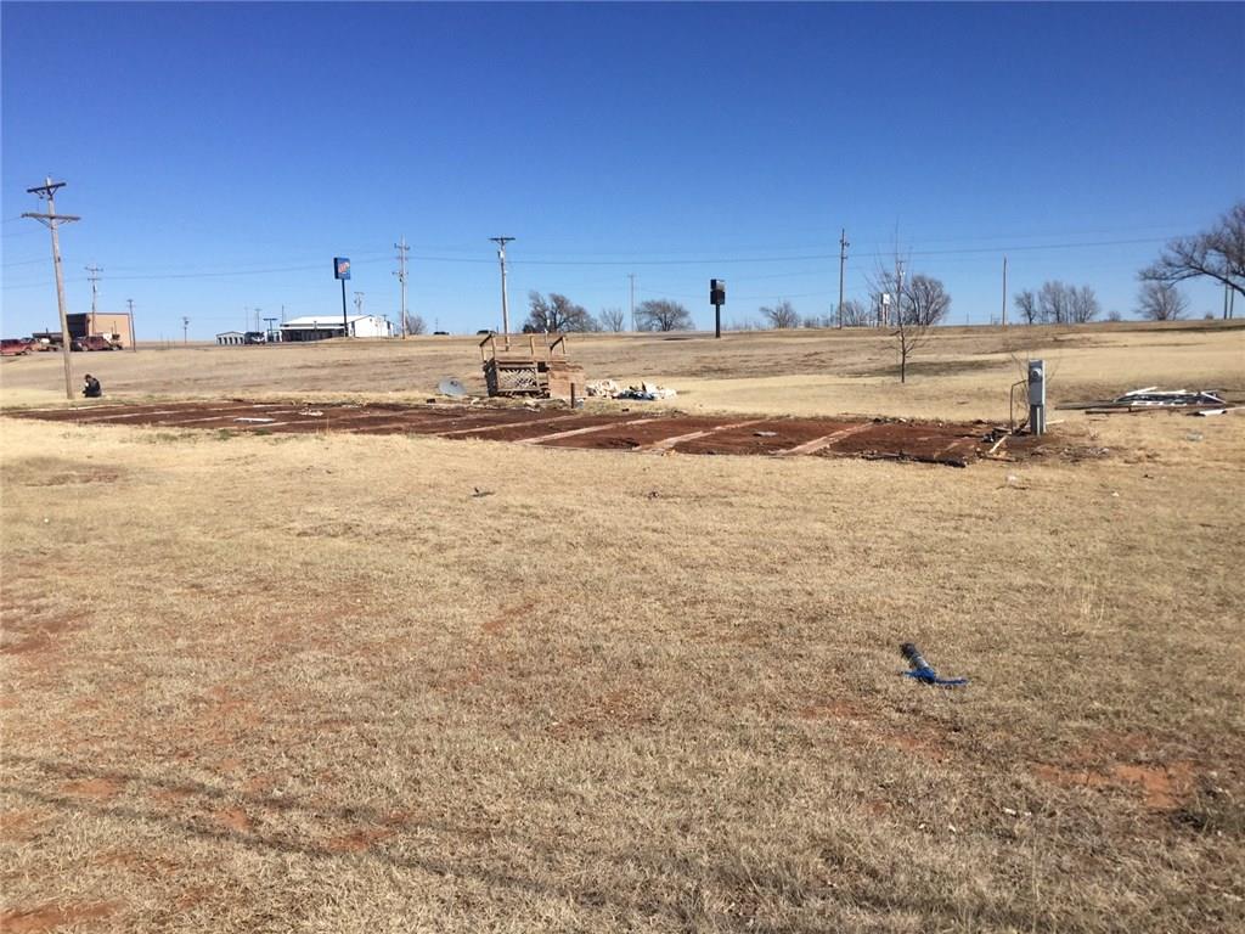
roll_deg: +0.2
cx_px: 622
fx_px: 1043
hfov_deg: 61.7
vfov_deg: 48.2
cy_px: 467
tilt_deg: -7.1
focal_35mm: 29
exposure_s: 1/3597
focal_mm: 4.15
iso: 32
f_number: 2.2
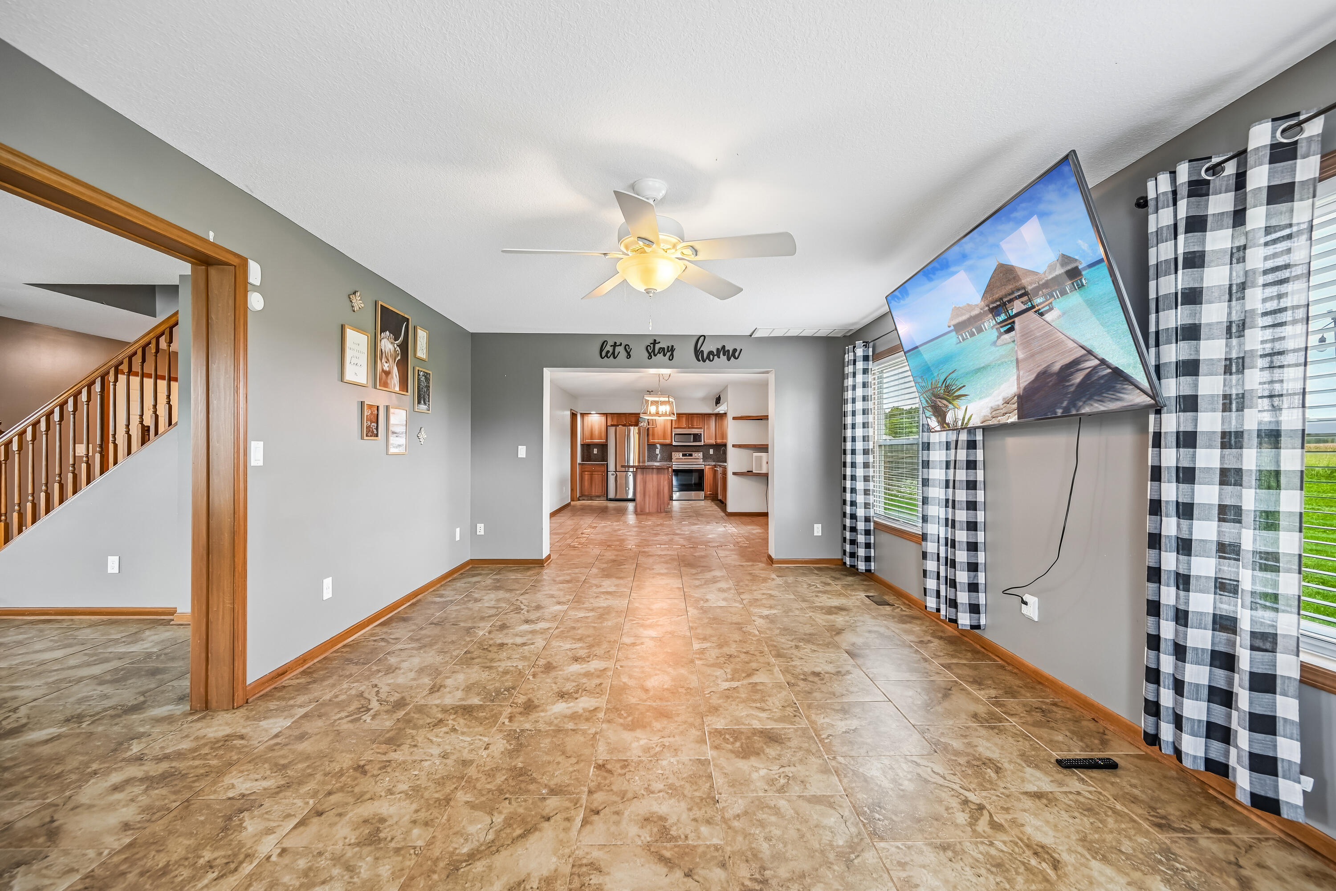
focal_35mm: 14
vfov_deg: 81.2
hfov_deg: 104.3
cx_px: 668
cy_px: 446
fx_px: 520
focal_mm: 14
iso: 400
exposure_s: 1/20
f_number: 4.8
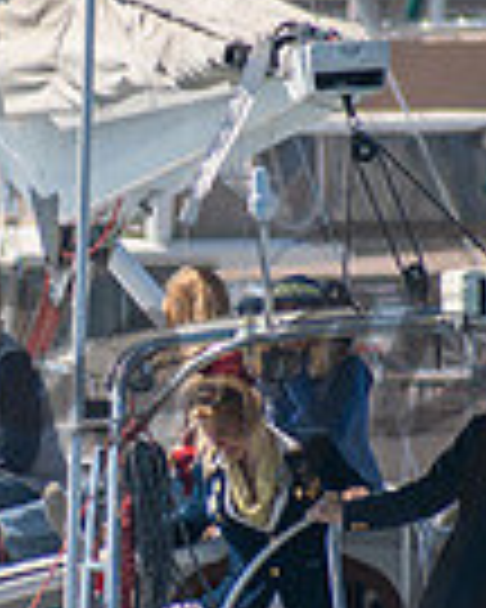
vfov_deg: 1.0
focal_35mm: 1916
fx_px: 34449
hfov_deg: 0.8
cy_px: 336
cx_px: 63
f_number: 6.3
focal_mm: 300
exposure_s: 1/500
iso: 100
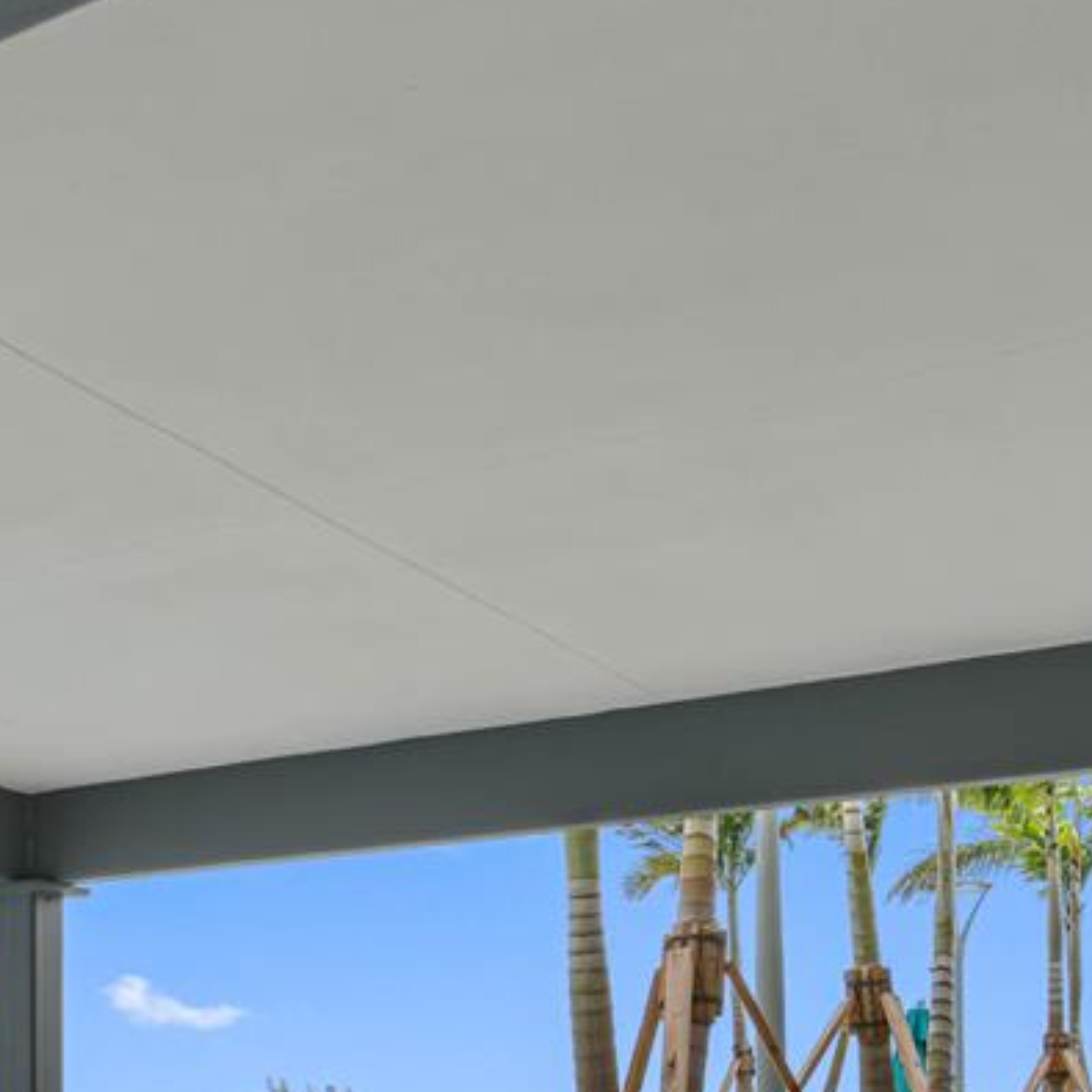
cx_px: -113
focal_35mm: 55
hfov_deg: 28.2
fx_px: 1963
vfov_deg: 28.9
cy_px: 1125
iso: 100
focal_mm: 16
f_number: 8
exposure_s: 1/350
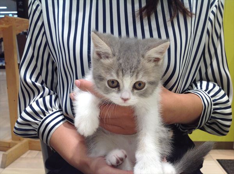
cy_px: 87
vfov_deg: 40.6
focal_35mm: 35
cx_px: 117
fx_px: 236
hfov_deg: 52.7
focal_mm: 4.28
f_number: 2.4
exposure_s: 1/120
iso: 100
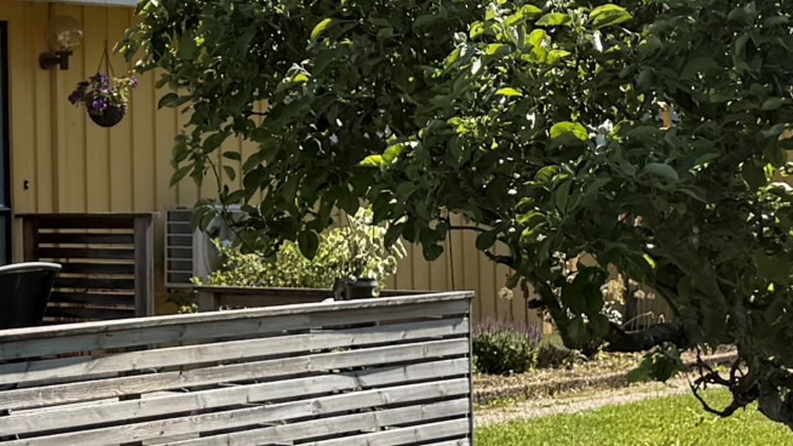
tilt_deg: +0.9
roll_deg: +0.4
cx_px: -81
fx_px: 2417
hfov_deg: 18.0
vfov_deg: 10.5
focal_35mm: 115
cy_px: 167
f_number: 1.78
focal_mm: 6.76
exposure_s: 1/4405
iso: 80
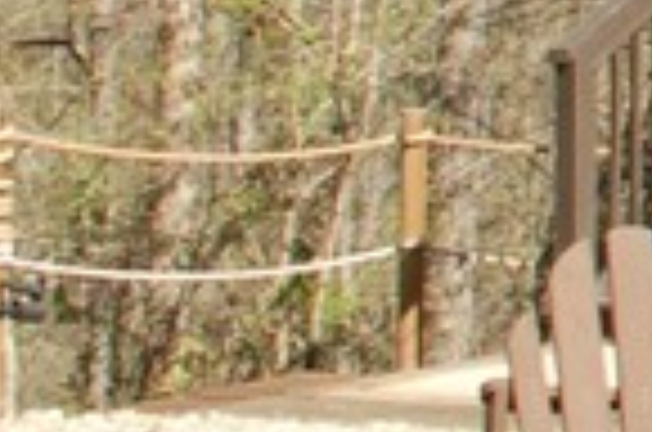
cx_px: 2003
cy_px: -490
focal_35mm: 203
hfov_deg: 8.4
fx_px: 3668
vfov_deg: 6.5
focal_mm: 18
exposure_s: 1/400
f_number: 10
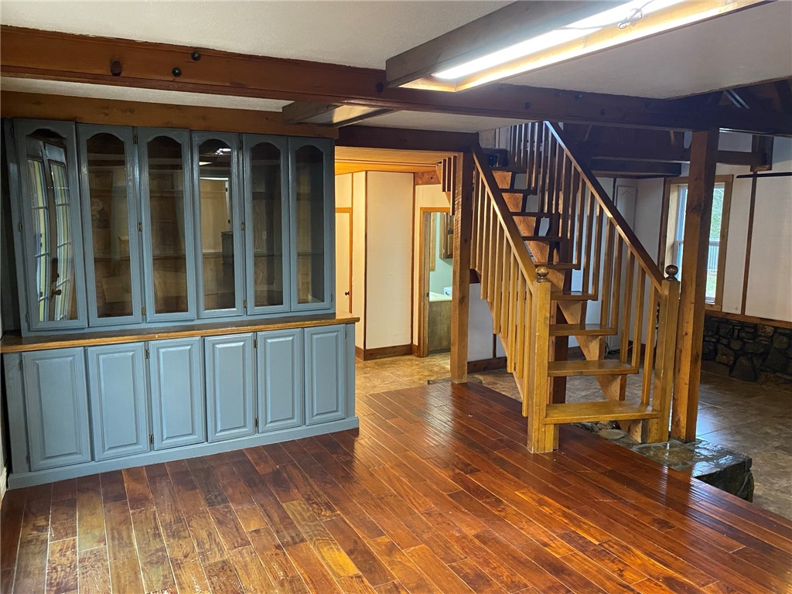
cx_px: 396
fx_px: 595
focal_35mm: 26
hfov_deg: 67.3
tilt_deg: -8.4
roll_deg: -0.5
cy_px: 297
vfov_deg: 53.1
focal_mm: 4.25
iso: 500
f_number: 1.8
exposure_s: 1/40
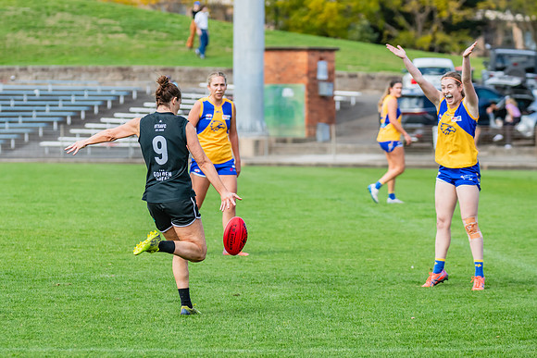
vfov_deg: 5.5
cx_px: 194
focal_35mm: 250
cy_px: 164
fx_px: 3730
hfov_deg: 8.2
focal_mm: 195
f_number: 5.6
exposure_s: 1/1600
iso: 800
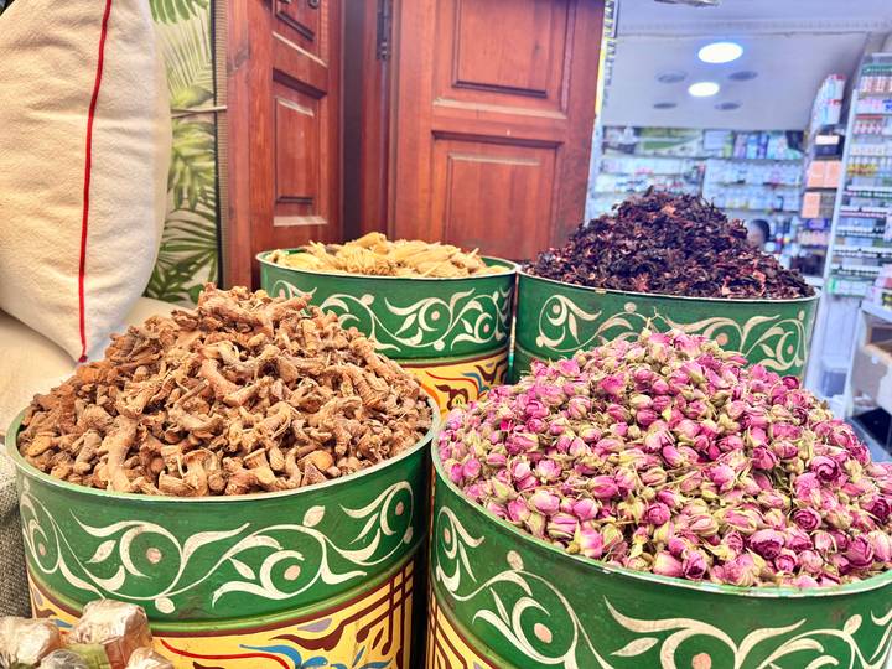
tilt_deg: -9.8
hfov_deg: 71.6
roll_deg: -1.9
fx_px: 618
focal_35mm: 24
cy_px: 334
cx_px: 446
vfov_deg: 56.8
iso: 200
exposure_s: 1/100
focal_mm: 6.76
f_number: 1.78
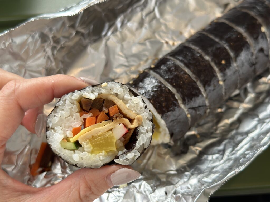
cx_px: 135
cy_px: 101
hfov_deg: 39.7
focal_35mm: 48
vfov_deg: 30.3
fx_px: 374
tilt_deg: -61.1
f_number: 1.78
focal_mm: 6.86
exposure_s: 1/121
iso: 80
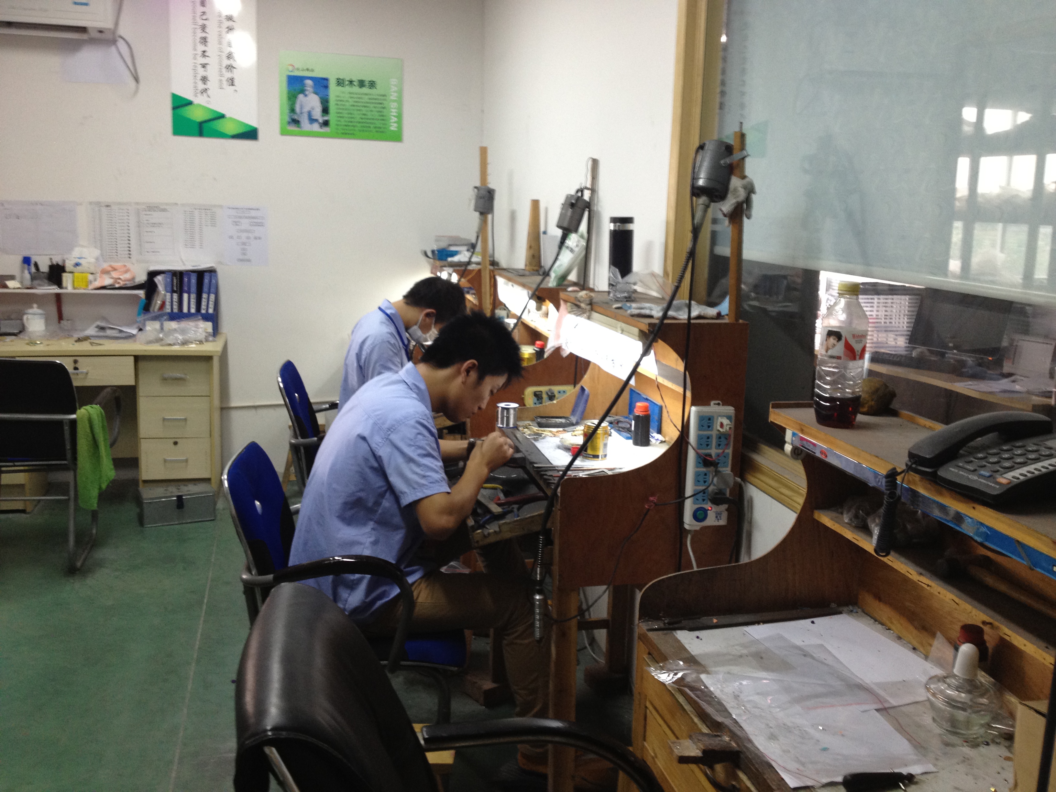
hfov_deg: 52.6
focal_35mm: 35
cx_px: 528
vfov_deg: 40.7
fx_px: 1068
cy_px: 396
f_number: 2.4
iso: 100
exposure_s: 1/20
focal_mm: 4.28
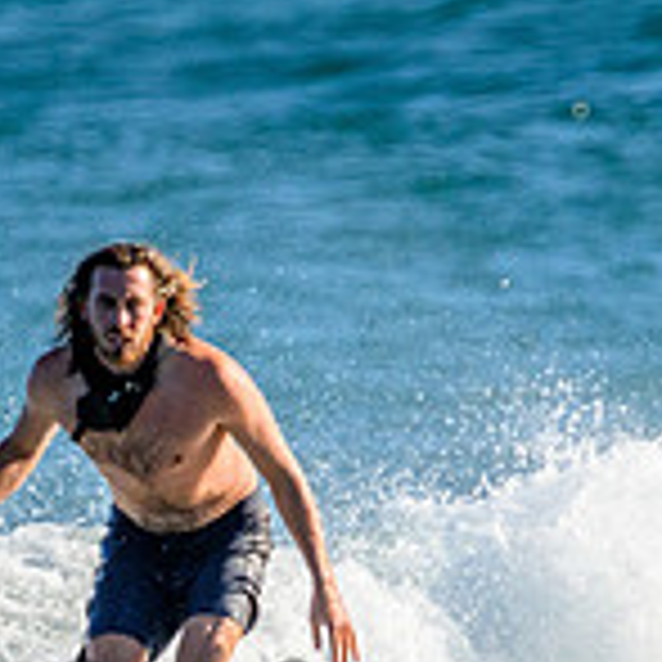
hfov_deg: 0.6
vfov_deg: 0.6
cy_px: 691
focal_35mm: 2831
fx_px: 61253
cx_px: 313
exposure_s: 1/2000
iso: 1100
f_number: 11
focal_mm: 800
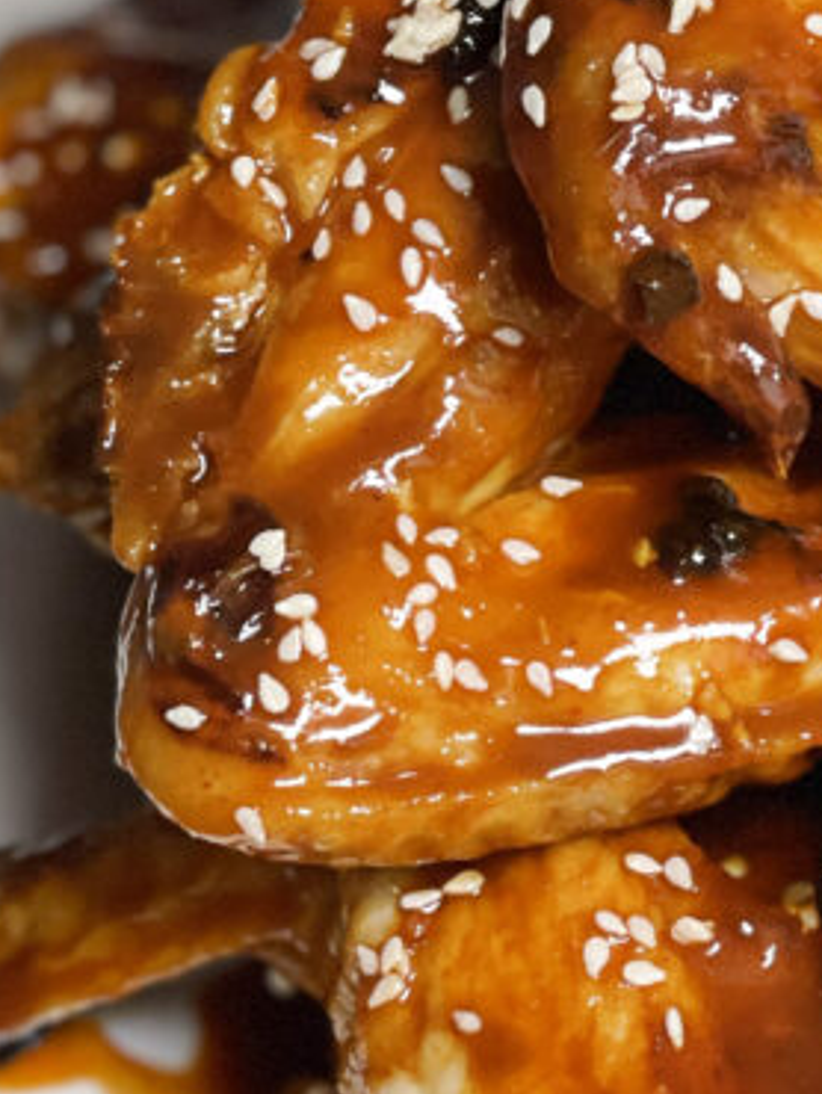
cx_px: 772
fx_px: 5598
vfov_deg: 11.2
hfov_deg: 8.4
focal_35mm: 177
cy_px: 597
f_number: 2.2
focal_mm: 7.5
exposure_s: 1/60
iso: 160
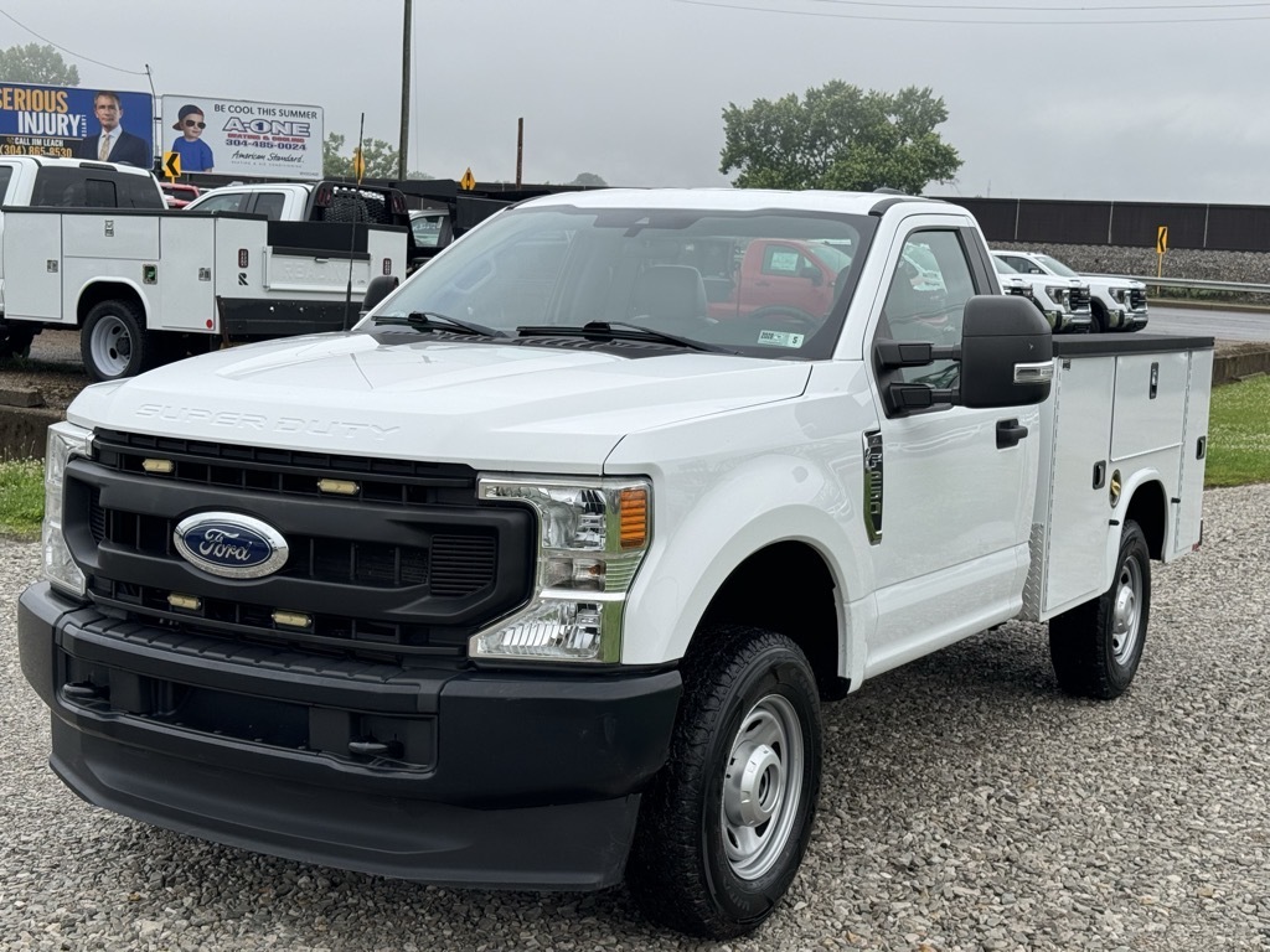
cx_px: 635
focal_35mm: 48
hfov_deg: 39.7
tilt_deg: -7.6
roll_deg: -2.7
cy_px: 476
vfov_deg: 30.3
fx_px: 1761
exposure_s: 1/843
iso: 64
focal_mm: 6.76
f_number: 1.78
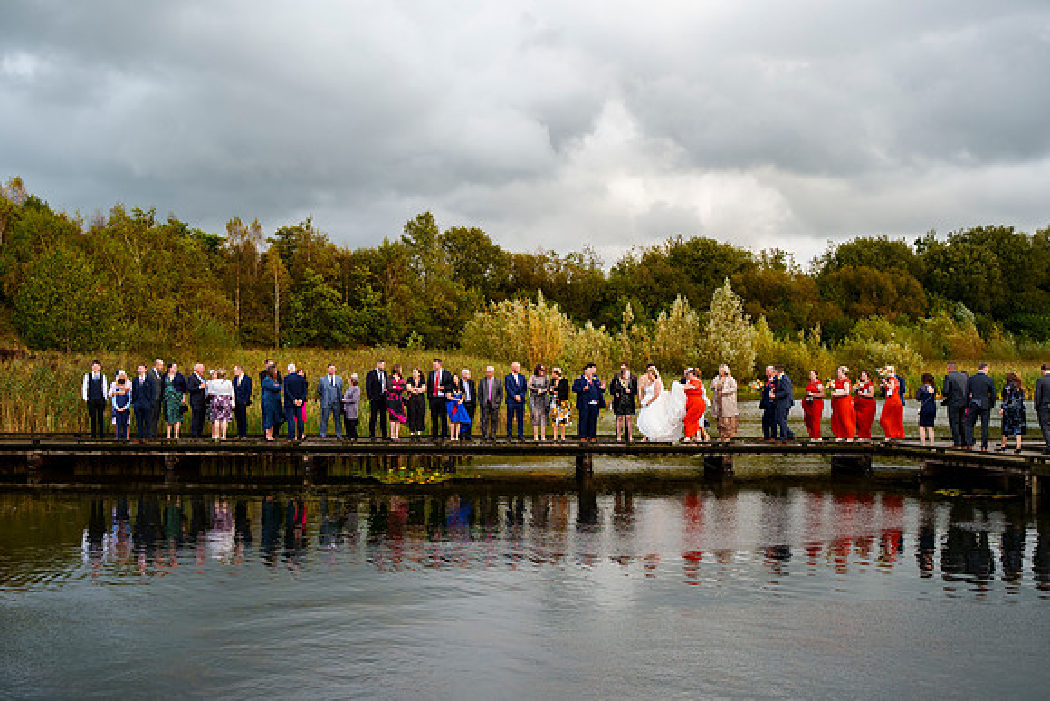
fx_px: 1115
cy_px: 373
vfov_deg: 34.9
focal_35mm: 38
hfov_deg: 50.4
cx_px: 483
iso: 400
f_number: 3.5
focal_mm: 35
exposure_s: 1/1000
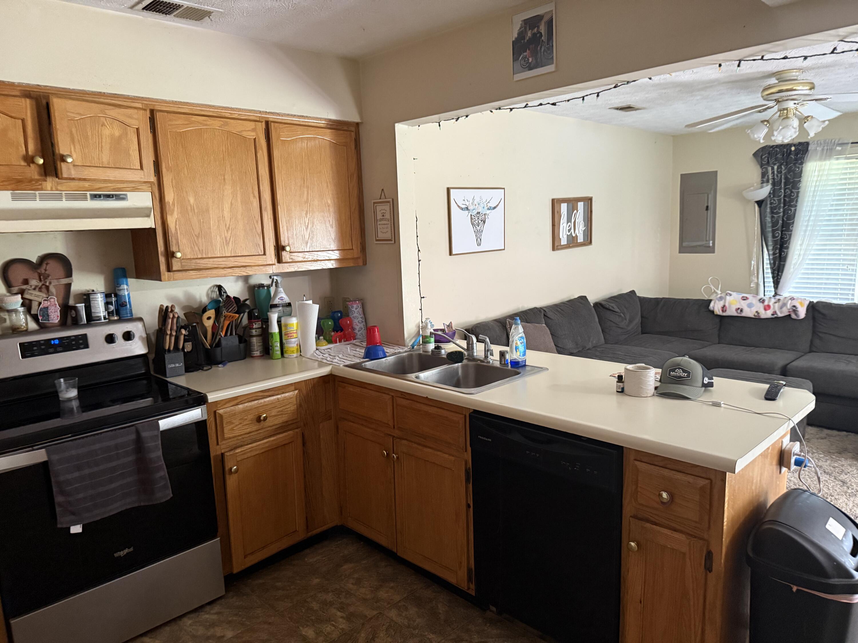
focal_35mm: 24
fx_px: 595
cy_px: 322
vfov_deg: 56.8
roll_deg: +1.4
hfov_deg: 71.6
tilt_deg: -8.8
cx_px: 429
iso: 800
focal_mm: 6.76
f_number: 1.78
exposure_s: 1/60
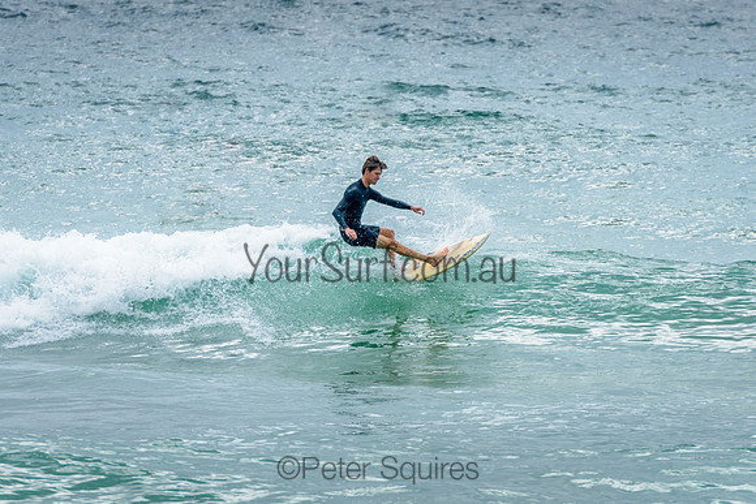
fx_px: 10295
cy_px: 225
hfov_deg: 4.2
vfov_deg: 2.8
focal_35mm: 490
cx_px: 381
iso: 500
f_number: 9
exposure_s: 1/1600
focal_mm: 400
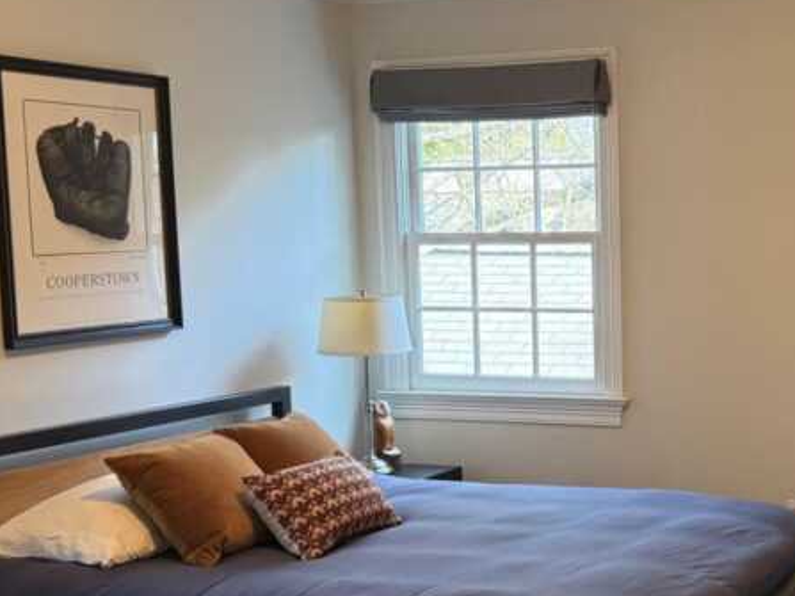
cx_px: 708
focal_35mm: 55
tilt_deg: -5.5
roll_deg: +0.6
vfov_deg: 26.5
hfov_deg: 33.2
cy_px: 345
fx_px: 1263
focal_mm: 6.76
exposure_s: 1/120
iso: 250
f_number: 1.78
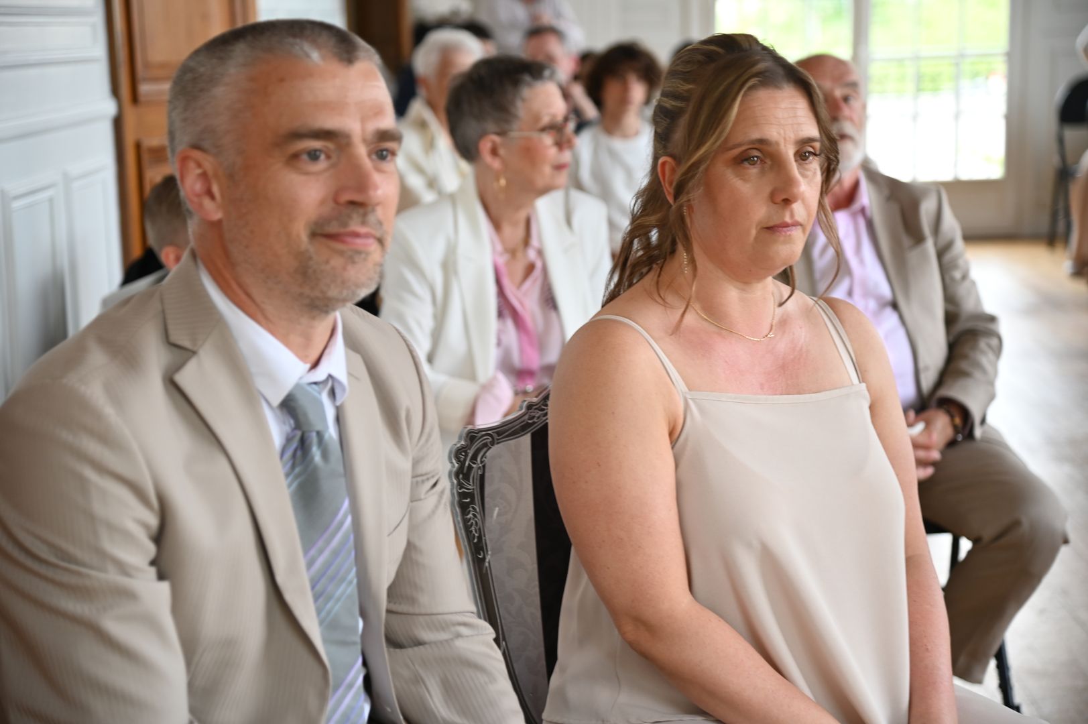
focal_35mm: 78
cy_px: 362
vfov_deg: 17.5
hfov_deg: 26.0
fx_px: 2356
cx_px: 544
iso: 560
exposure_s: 1/125
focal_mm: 78
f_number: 4
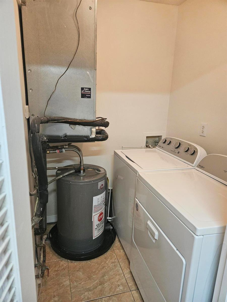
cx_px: 114
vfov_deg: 73.9
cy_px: 151
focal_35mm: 23
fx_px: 201
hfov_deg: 58.9
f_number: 1.8
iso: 640
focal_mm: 5.4
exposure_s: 1/120
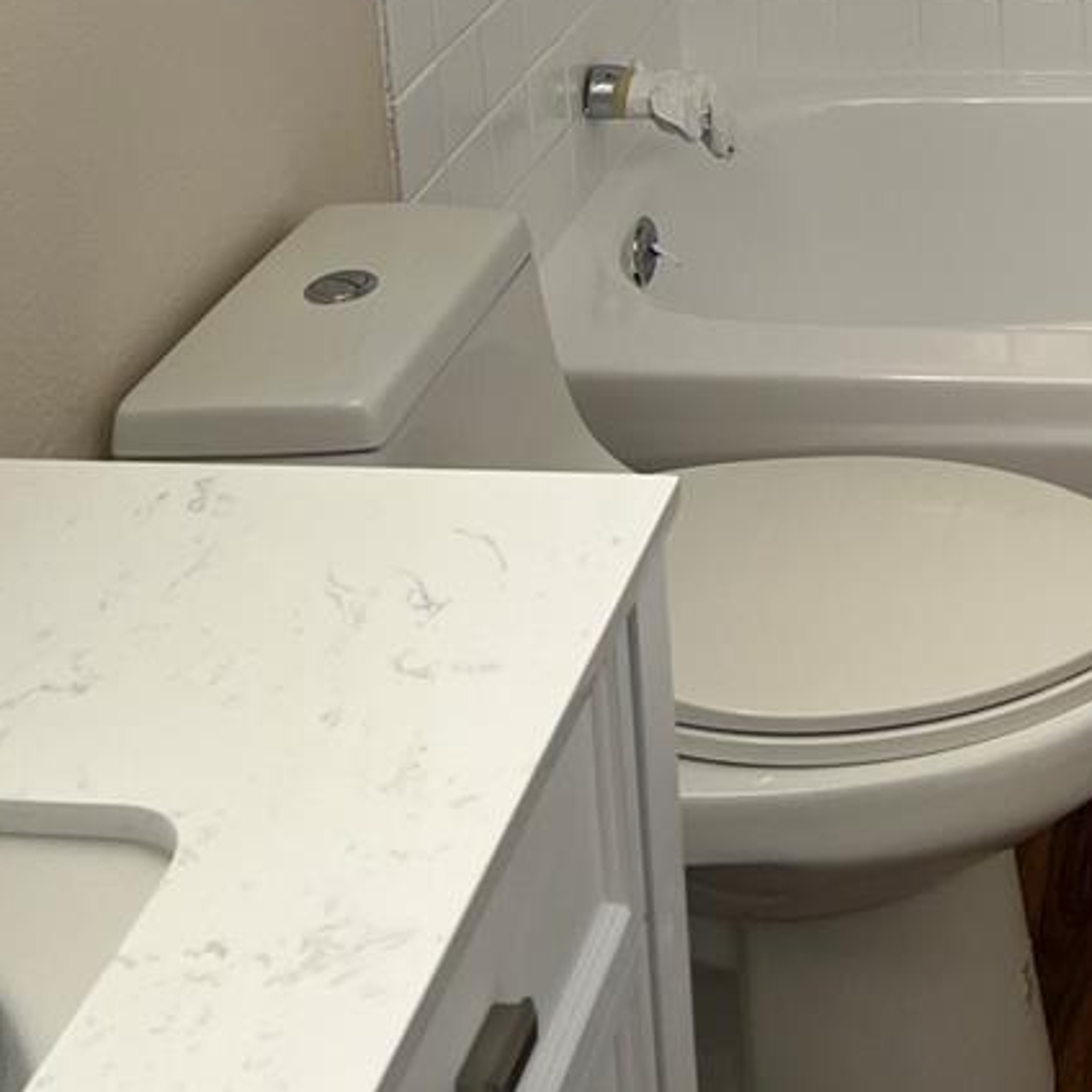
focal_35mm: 65
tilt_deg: -10.3
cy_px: -428
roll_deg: +2.2
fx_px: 2320
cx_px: 1133
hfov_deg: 25.0
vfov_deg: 22.8
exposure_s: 1/60
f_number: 1.5
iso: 64
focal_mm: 5.7
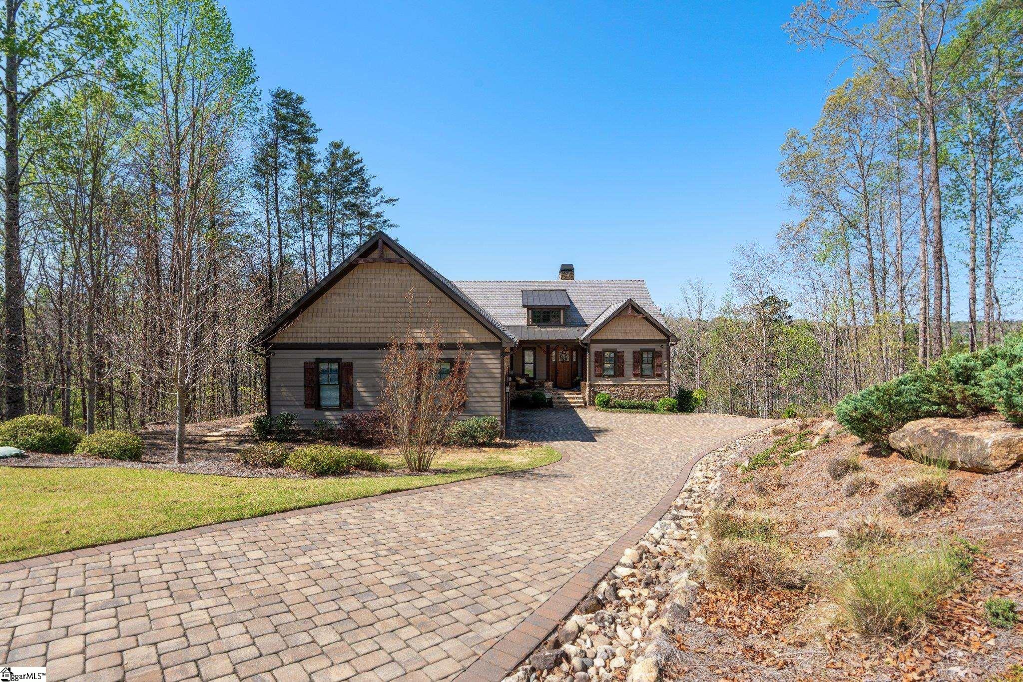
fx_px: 455
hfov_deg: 96.7
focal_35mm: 16
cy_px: 341
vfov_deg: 73.7
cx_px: 512
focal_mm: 16
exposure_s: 1/640
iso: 250
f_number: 9
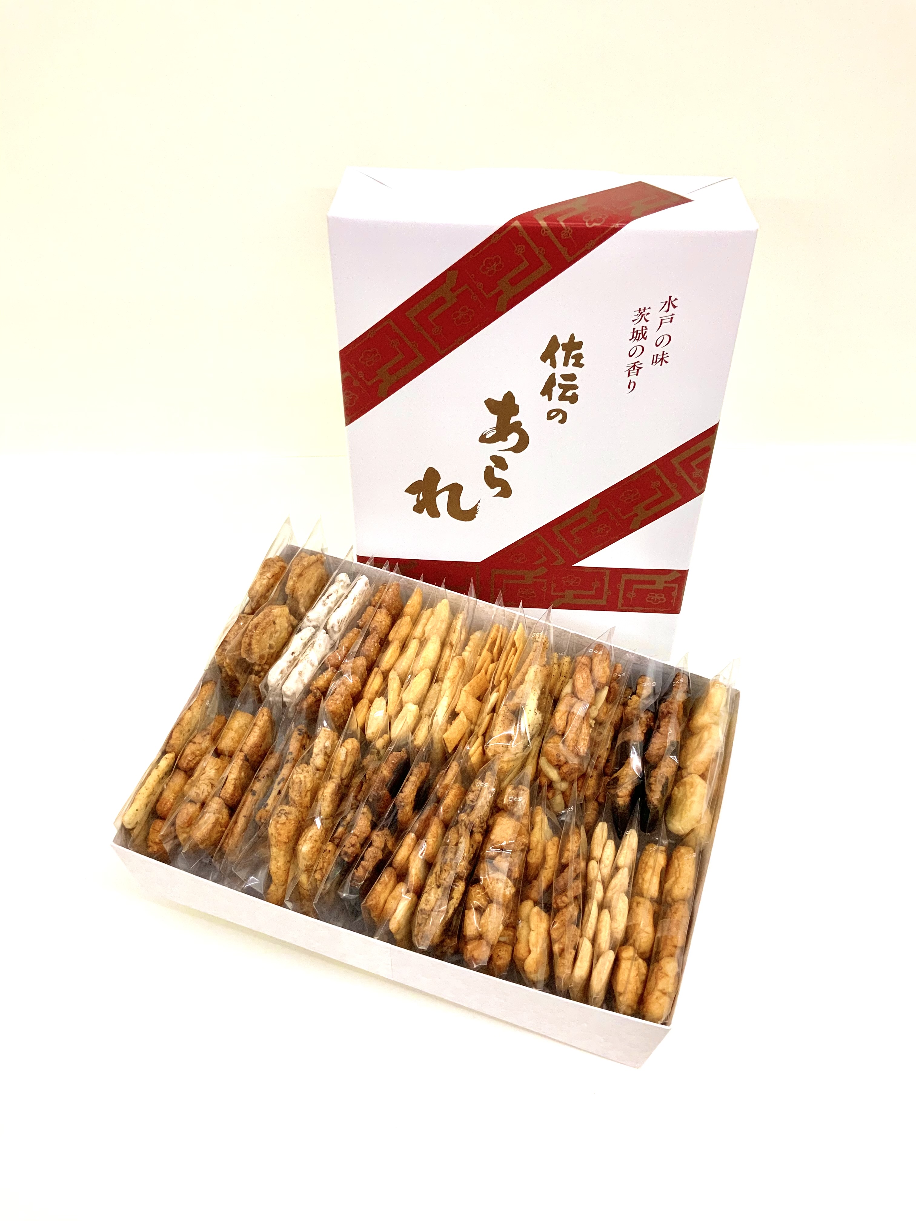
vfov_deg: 61.7
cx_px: 458
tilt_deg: -50.4
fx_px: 1023
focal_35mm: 29
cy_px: 610
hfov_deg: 48.2
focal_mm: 3
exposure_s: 1/100
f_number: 1.8
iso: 64
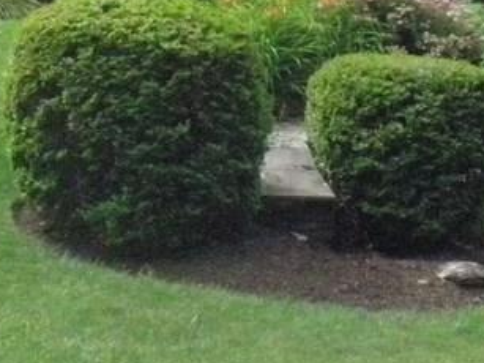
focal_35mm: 120
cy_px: -183
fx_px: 1677
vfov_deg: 11.8
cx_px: 329
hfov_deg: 16.4
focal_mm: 6.3
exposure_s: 1/2000
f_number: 5.6
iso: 1600
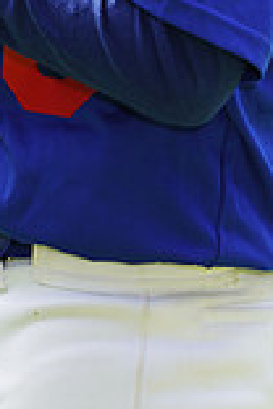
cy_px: -273
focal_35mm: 949
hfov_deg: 1.4
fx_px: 10794
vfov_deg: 2.2
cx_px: 94
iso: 200
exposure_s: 1/200
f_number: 6.3
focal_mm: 256
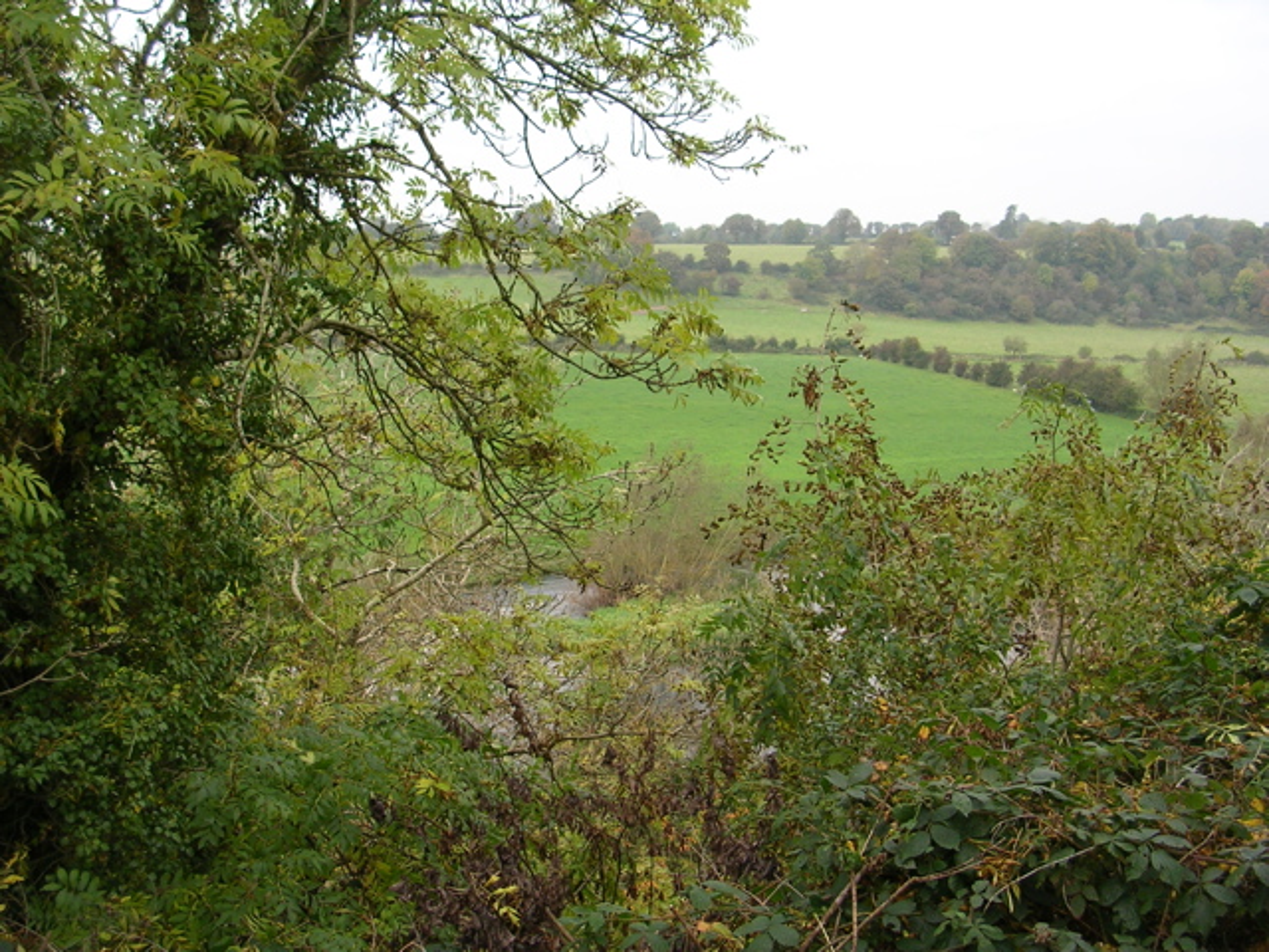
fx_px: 1393
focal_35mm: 38
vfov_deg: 37.7
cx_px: 634
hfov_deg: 49.0
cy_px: 476
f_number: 2.8
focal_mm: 5.8
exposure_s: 1/143
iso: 50
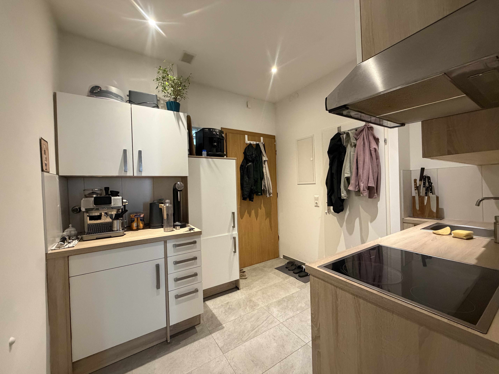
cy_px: 187
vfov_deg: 85.7
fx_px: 202
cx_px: 250
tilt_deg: -0.6
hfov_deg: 102.1
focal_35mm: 14
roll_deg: +1.6
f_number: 2.2
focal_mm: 2.22
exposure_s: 1/50
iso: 500
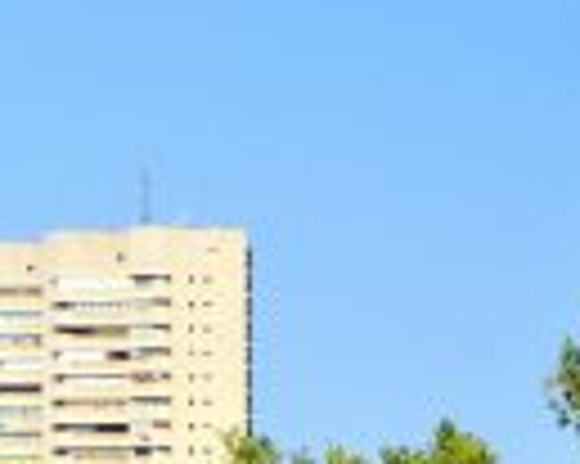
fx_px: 5729
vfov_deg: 4.6
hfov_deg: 5.8
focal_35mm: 334
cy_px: 671
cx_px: -135
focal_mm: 18
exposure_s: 1/320
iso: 100
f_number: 6.3
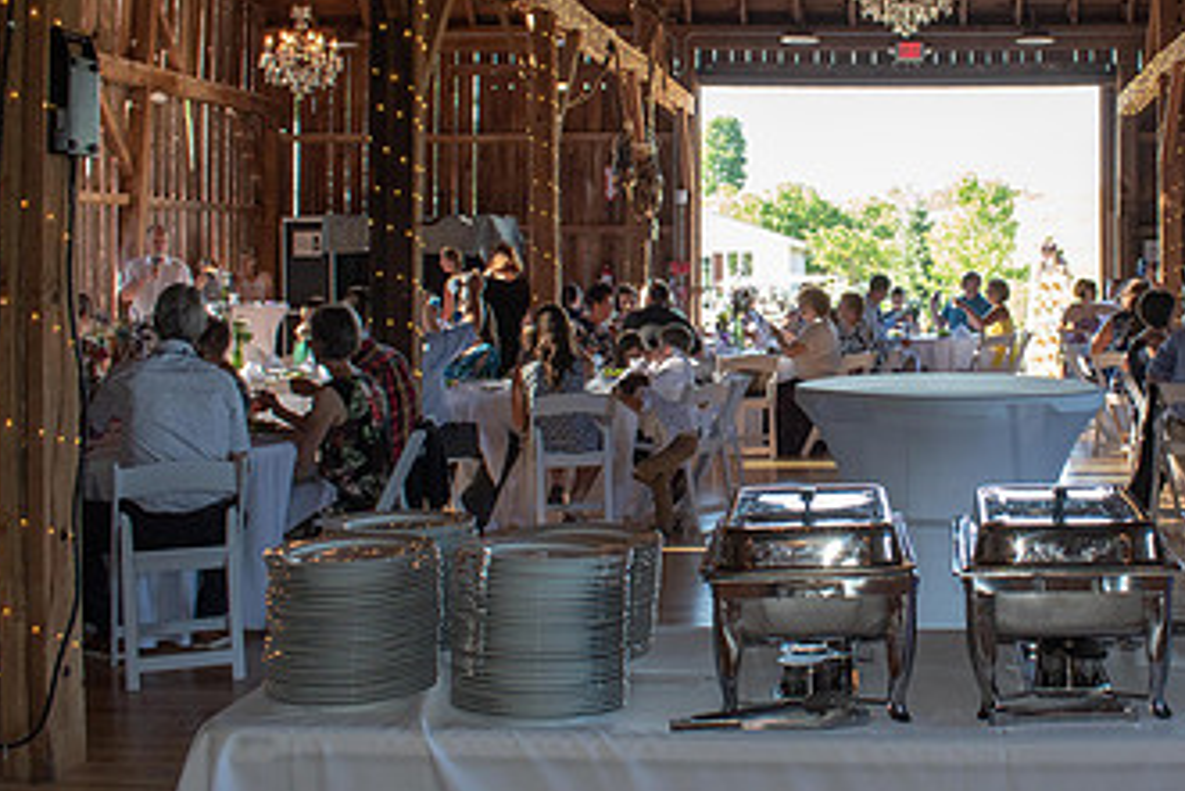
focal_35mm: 50
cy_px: 281
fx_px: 1646
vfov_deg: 26.9
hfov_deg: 38.9
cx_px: 841
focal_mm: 18
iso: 720
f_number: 5.6
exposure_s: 1/125
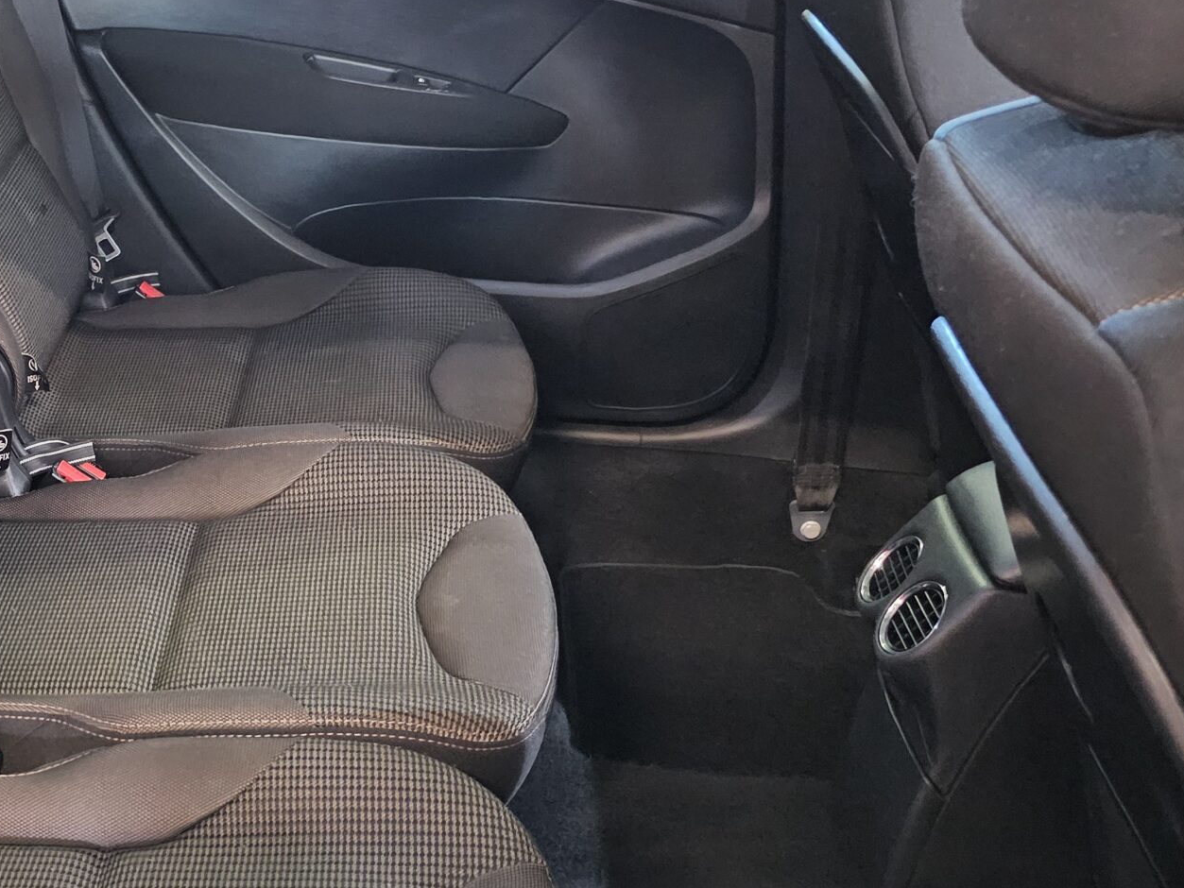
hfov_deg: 37.0
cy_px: 534
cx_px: 49
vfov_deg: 30.8
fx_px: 1608
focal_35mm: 47
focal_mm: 6.3
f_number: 1.7
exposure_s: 1/16.7
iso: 2000
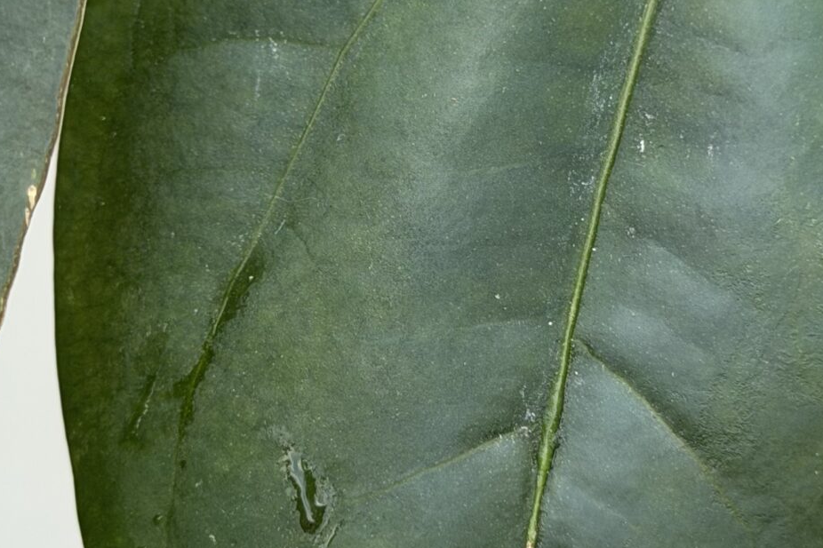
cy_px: 169
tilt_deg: -27.0
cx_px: 557
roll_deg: -5.2
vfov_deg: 9.9
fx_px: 3154
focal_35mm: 138
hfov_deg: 14.8
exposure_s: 1/687
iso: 64
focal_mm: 6.76
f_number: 1.78
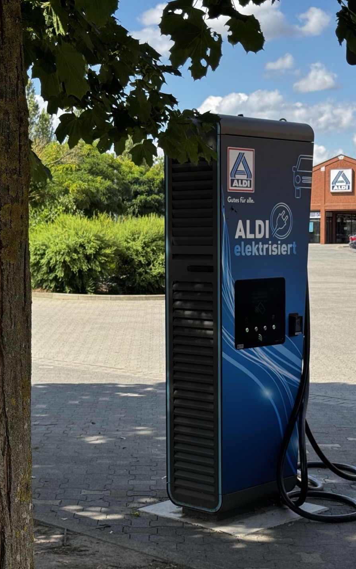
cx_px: 147
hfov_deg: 19.1
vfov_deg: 30.2
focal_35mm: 68
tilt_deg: -2.7
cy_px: 285
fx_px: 1056
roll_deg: +0.7
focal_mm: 6.76
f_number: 1.78
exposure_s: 1/1770
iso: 64
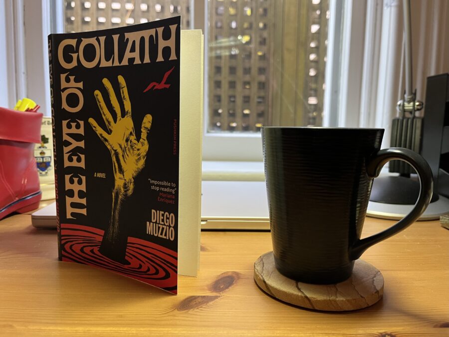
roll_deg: -1.3
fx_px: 337
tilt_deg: -7.4
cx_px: 224
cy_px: 168
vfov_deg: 53.1
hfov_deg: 67.3
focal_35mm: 26
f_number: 1.6
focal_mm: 5.1
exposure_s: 1/60
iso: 200
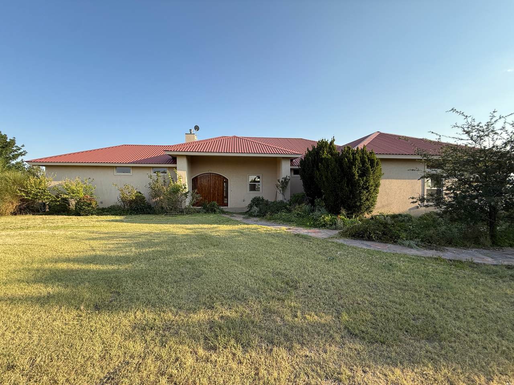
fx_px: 208
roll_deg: -0.7
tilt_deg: +1.4
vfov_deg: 85.7
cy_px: 192
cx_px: 257
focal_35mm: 14
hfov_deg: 102.1
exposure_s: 1/638
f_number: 2.2
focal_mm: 2.22
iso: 50
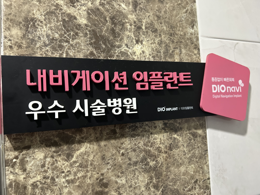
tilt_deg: +3.9
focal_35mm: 26
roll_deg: +4.0
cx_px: 130
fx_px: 195
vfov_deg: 53.1
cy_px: 98
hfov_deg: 67.3
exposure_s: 1/40
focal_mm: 5.7
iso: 400
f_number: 1.5
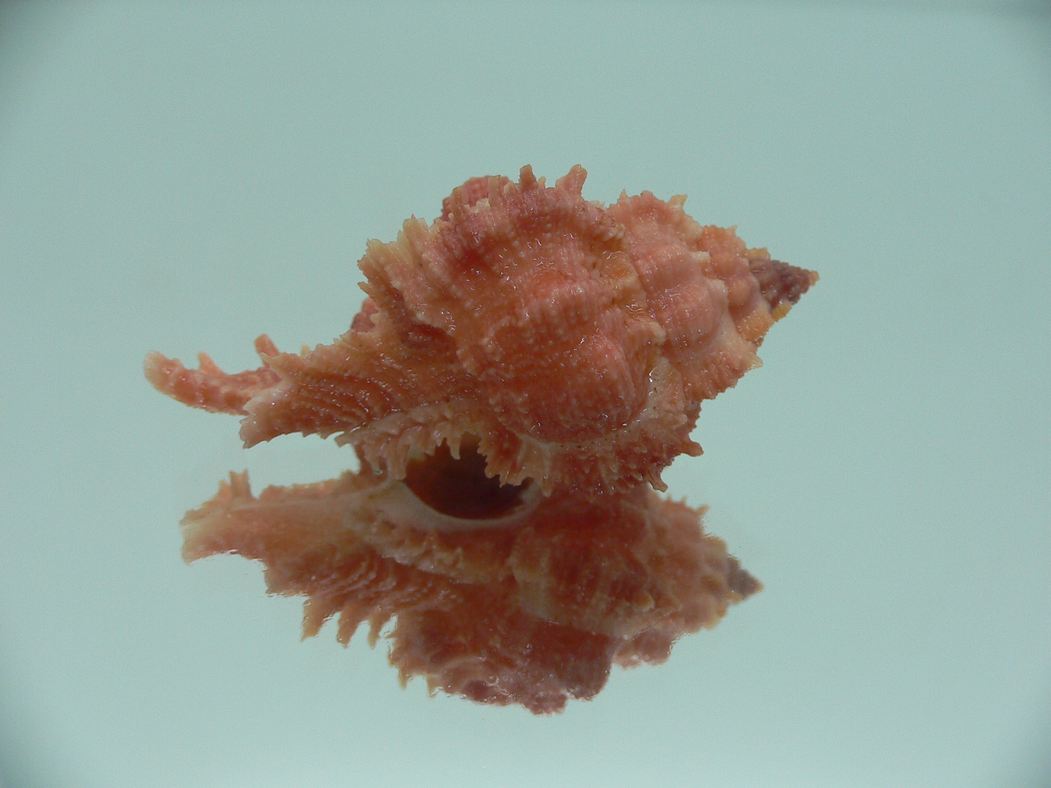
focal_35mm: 35
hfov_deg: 52.6
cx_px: 526
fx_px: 1063
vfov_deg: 40.7
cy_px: 394
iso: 100
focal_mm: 4.6
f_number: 2.8
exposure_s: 1/60
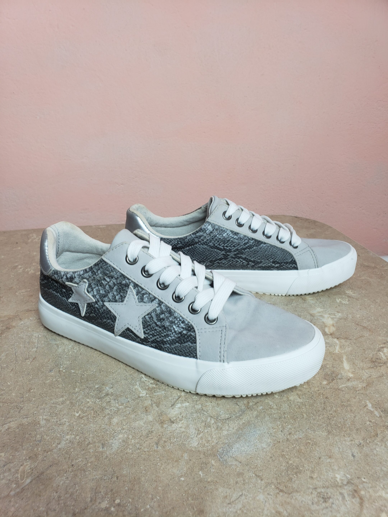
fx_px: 389
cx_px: 194
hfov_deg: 53.1
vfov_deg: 67.3
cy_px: 258
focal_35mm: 26
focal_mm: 4.3
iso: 64
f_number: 2.4
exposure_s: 1/50
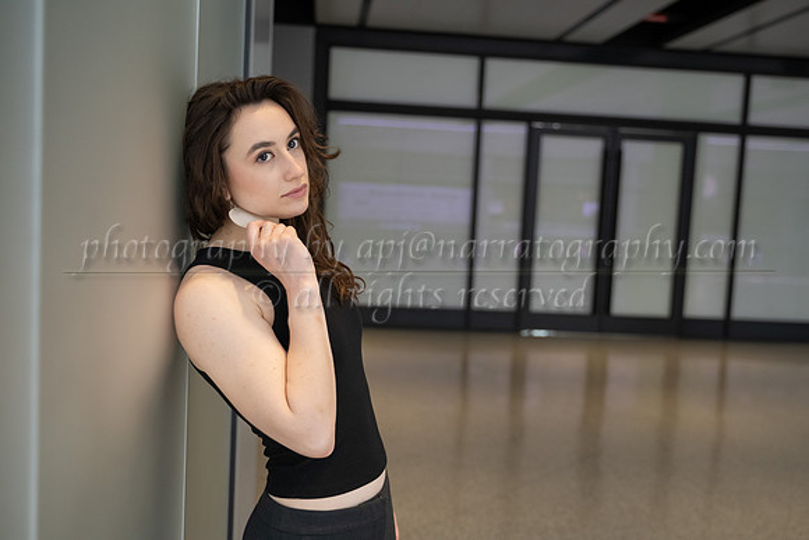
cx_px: 404
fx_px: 832
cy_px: 270
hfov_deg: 51.9
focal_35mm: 37
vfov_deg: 36.0
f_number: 2.8
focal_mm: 37
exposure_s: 1/1000
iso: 1600
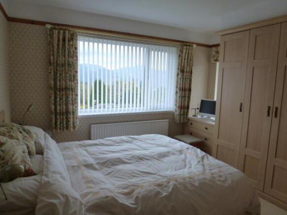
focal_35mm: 24
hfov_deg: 71.6
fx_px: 199
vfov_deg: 56.8
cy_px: 108
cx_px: 144
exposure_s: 1/60
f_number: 3.3
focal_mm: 4.3
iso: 200
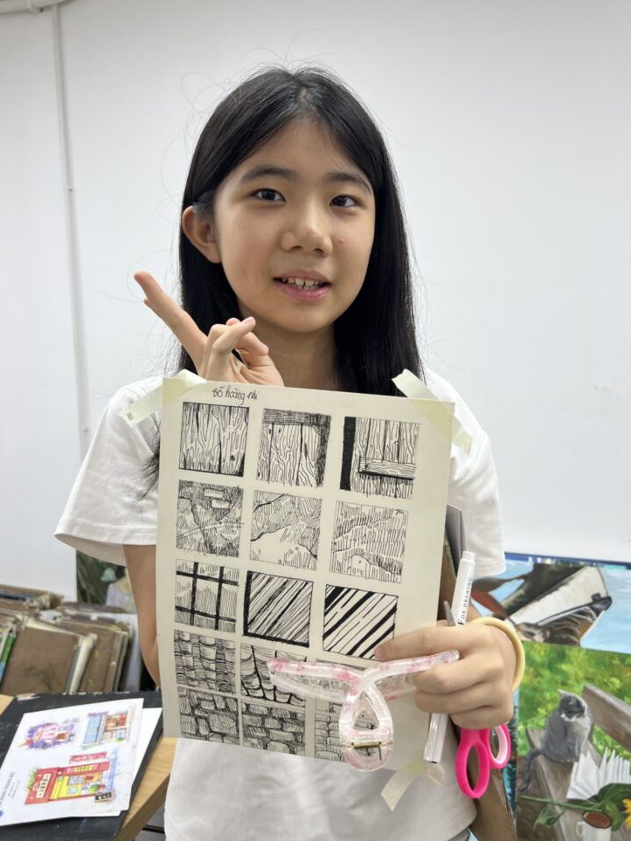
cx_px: 316
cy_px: 418
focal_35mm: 27
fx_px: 656
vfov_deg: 65.3
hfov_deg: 51.3
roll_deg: +2.6
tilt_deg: -6.3
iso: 32
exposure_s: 1/112
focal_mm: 5.7
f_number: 1.5
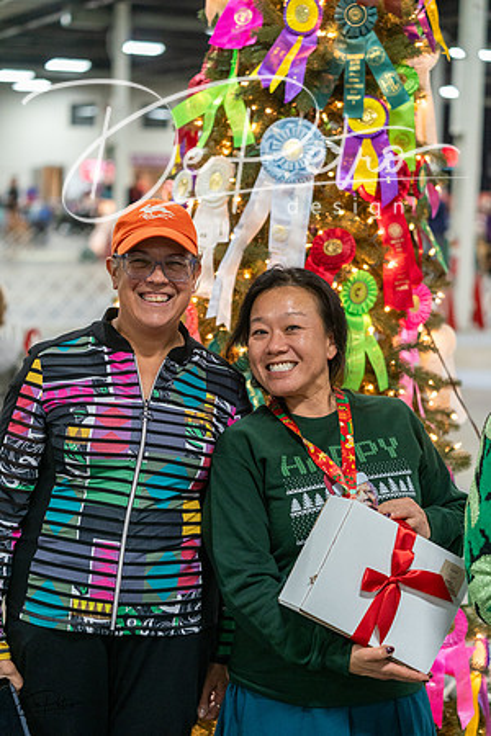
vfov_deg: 28.8
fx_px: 1432
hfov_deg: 19.5
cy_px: 368
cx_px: 246
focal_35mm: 70
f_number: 2.8
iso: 3200
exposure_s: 1/160
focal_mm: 70
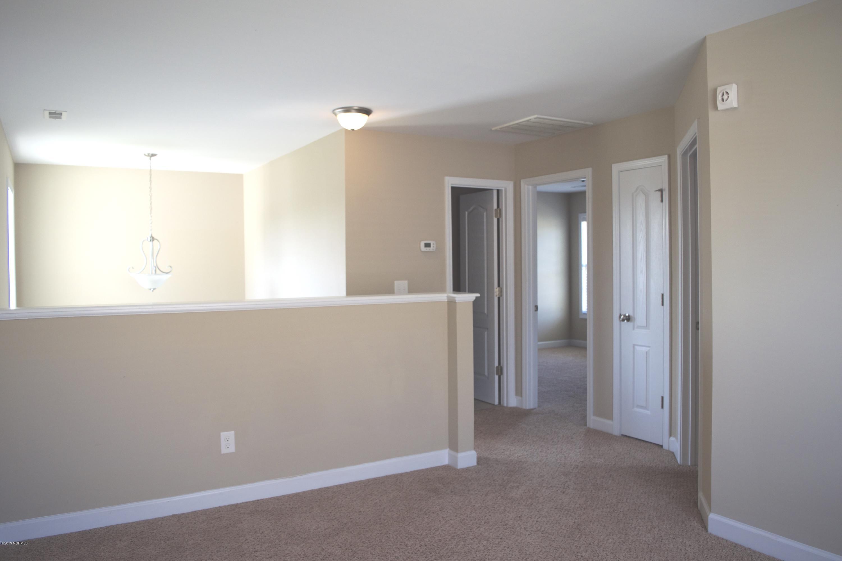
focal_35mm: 27
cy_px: 280
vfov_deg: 47.9
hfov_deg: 67.4
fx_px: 631
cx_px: 421
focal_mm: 18
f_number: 5
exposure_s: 1/100
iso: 400
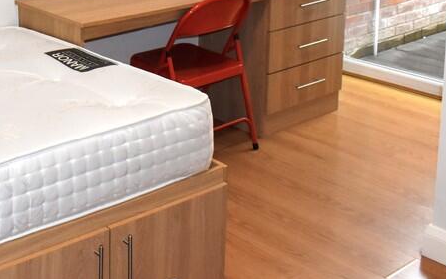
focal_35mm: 63
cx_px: 62
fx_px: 766
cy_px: -55
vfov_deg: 19.5
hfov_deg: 31.2
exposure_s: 1/100
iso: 800
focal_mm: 18
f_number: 5
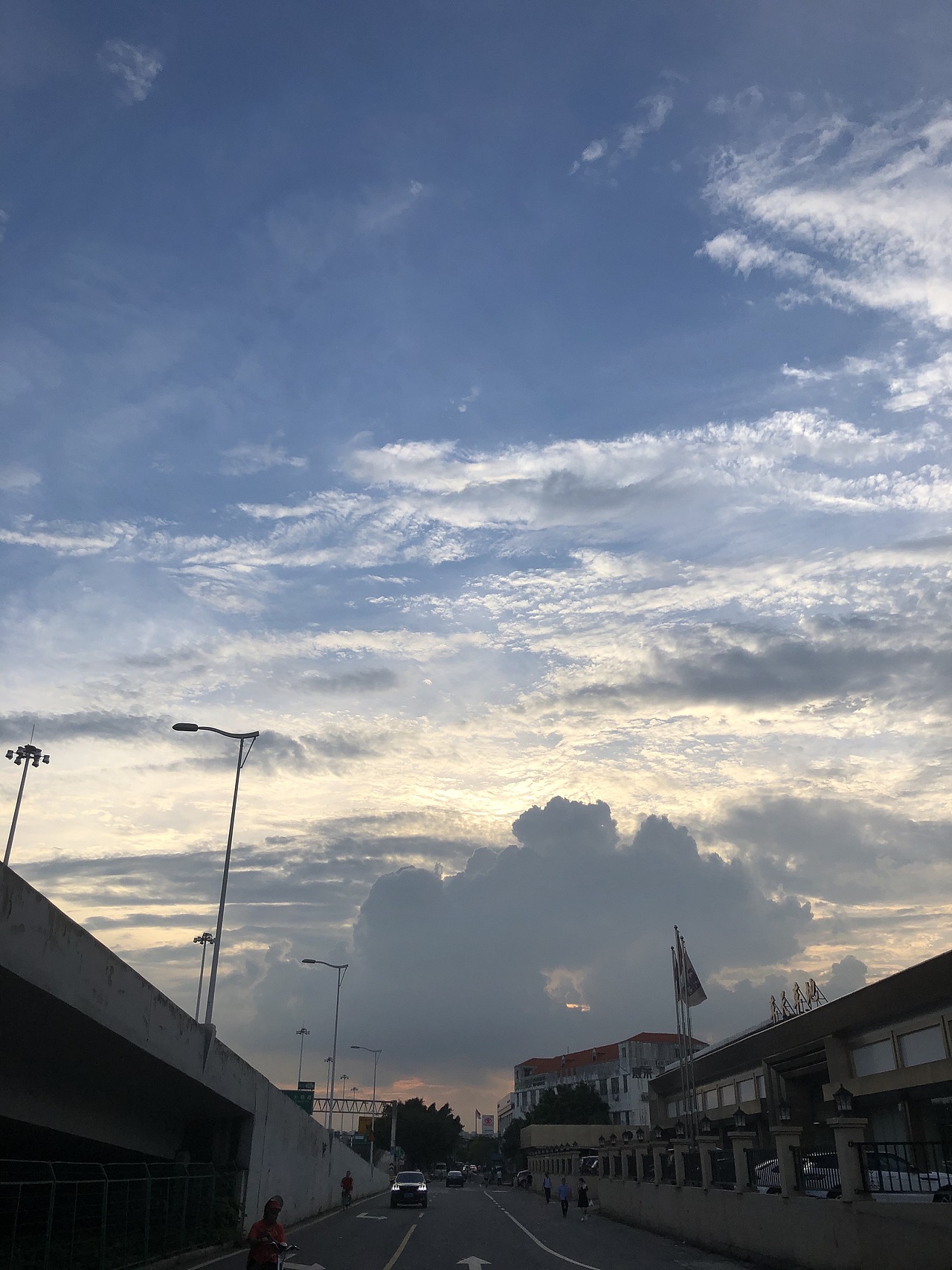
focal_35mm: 28
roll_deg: -1.2
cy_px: 635
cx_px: 476
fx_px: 1027
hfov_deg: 49.7
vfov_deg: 63.4
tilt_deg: +27.6
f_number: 1.8
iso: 20
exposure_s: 1/1412
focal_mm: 3.99
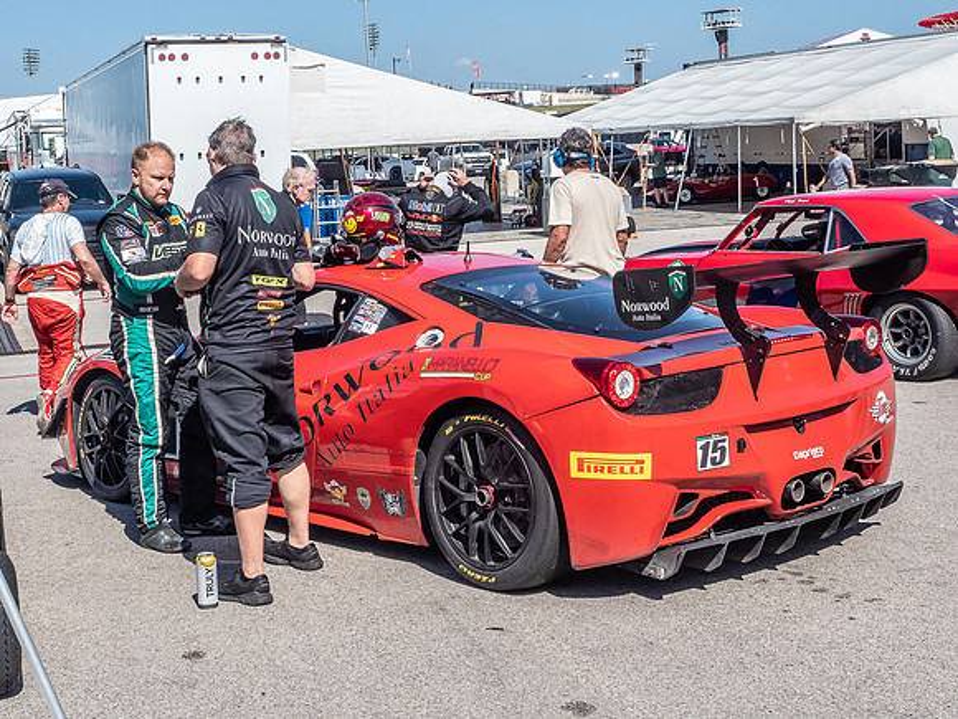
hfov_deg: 35.4
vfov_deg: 26.9
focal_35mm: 54
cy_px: 256
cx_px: 370
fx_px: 1493
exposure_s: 1/125
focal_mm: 19
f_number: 10
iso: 64
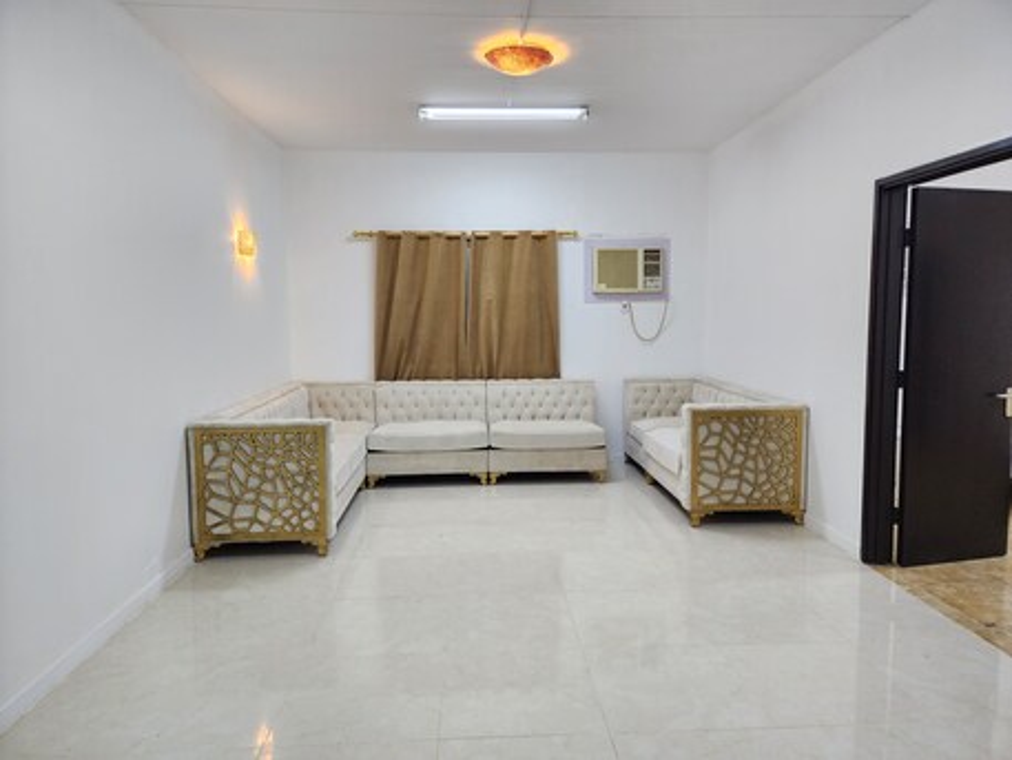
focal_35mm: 23
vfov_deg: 58.9
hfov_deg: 73.9
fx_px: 673
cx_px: 506
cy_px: 380
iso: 250
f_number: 1.8
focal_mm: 6.4
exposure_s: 1/120
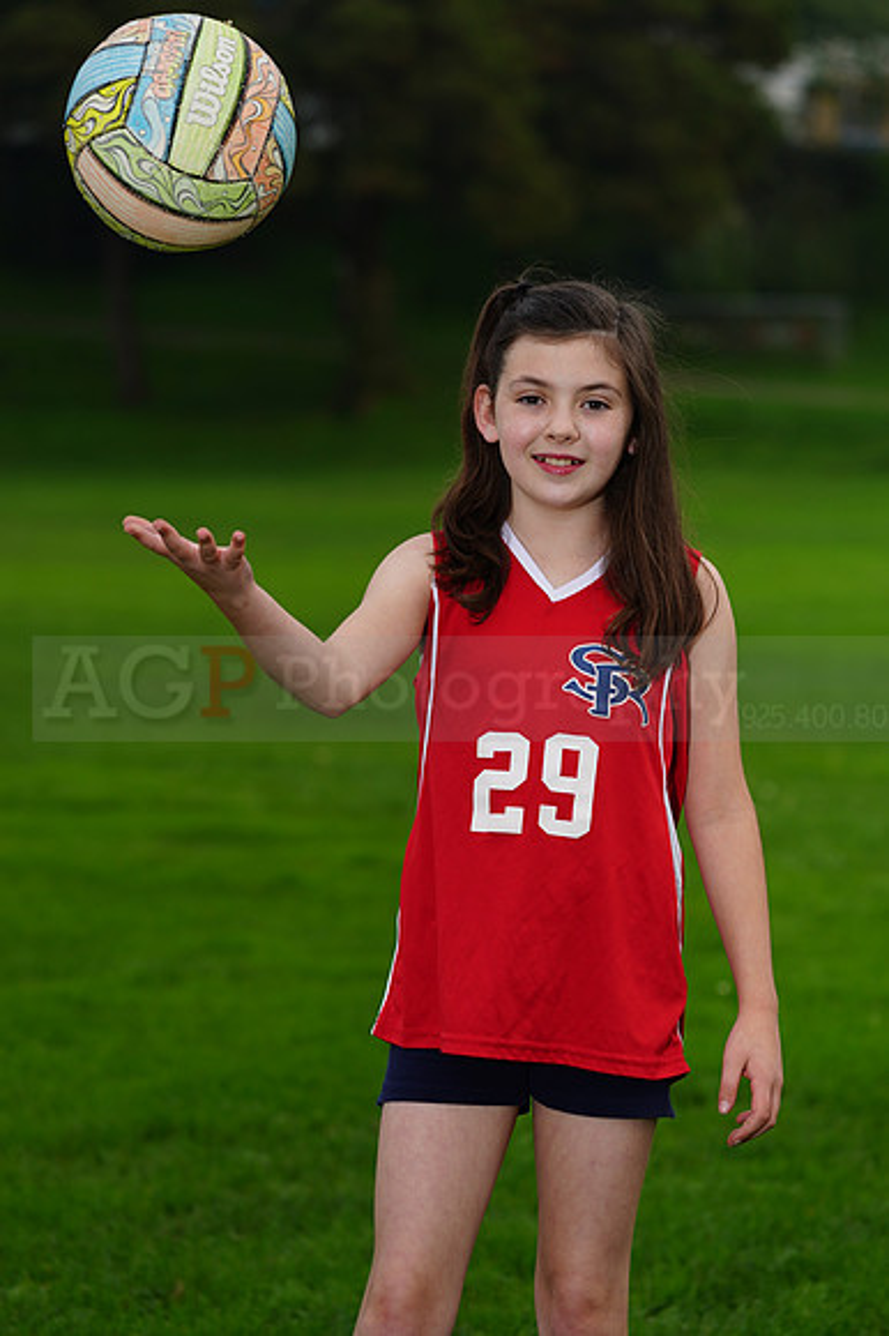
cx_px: 444
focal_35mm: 156
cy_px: 668
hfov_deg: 8.8
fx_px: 5785
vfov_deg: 13.2
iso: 200
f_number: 5.6
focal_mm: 156
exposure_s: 1/250
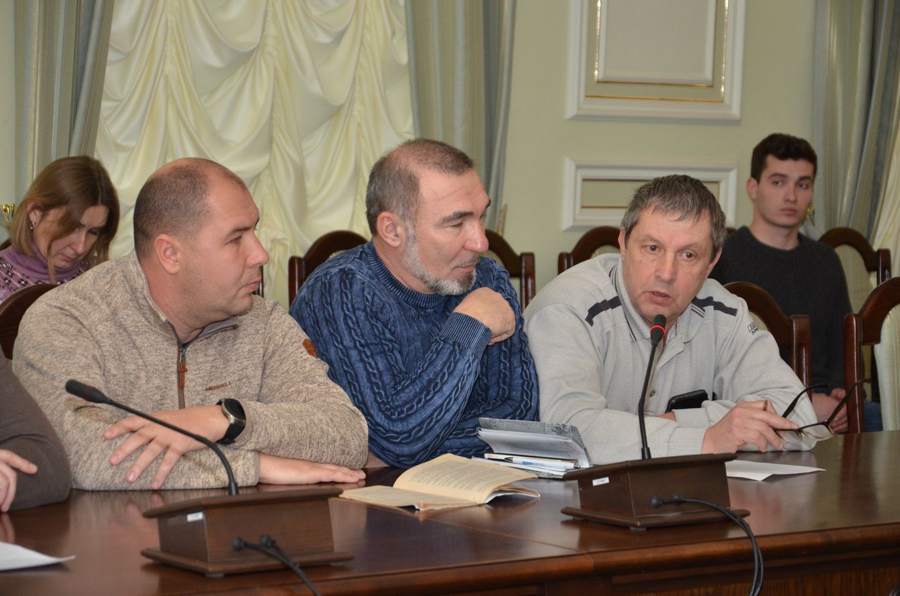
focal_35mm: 120
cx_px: 450
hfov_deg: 17.1
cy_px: 298
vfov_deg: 11.4
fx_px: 2994
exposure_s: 1/200
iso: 800
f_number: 5.3
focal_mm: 80
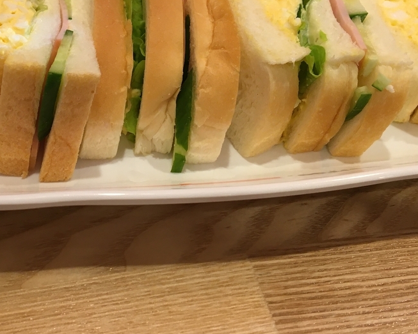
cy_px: 92
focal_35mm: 52
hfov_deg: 35.7
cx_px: 149
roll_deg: -1.0
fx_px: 644
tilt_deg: -43.2
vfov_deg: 28.8
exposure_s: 1/30
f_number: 2.2
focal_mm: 4.15
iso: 64
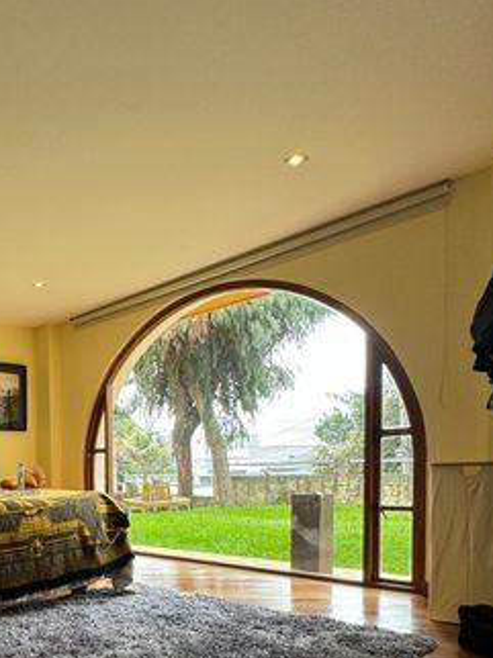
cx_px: -12
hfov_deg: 41.2
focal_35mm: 29
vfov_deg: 58.2
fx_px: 551
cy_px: 502
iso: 100
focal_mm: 2.22
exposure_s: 1/99
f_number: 2.2
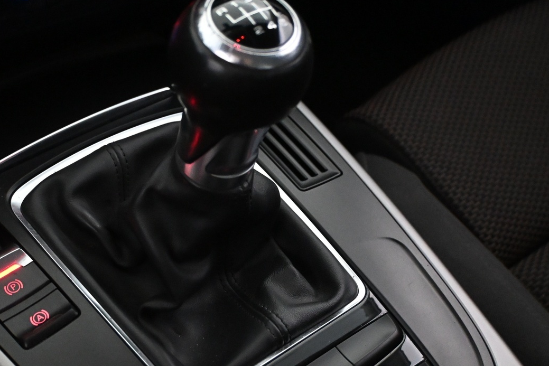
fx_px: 820
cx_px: 219
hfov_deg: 36.9
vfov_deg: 24.9
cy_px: 277
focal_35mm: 54
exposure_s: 1/60
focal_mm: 23
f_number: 4.2
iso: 5600
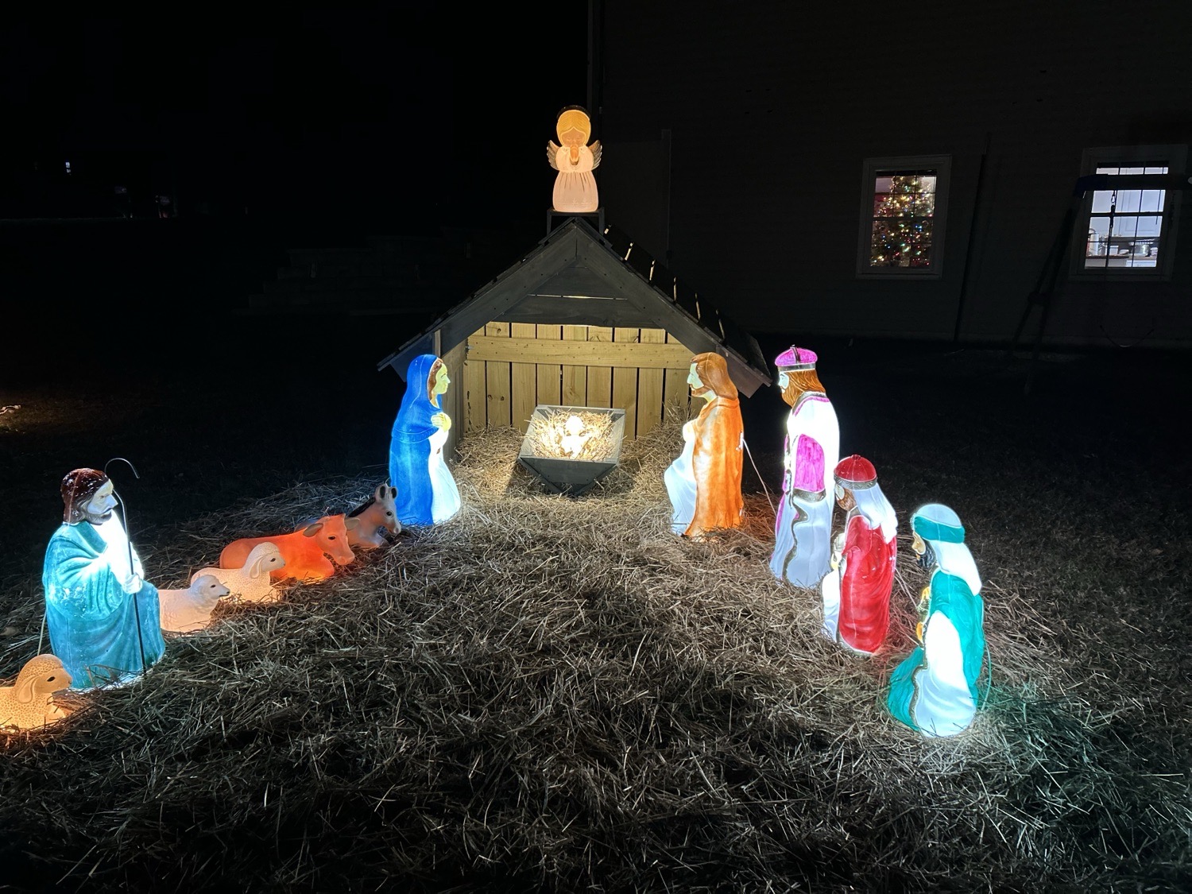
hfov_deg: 67.3
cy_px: 447
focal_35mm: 26
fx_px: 895
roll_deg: +0.6
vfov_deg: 53.1
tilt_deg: -11.5
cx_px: 596
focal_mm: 5.7
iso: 400
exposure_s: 1/40
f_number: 1.5
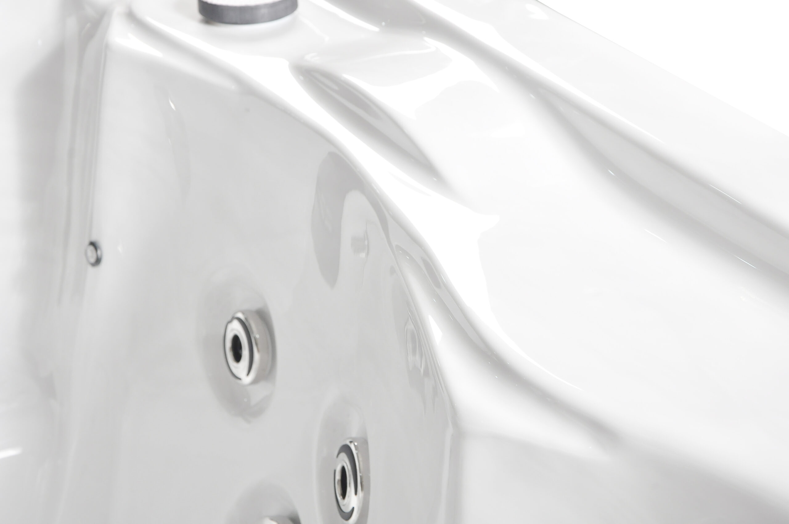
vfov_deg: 18.1
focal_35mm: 75
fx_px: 1642
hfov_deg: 27.0
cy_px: 262
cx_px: 394
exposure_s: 1/125
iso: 800
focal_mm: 50
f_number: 10
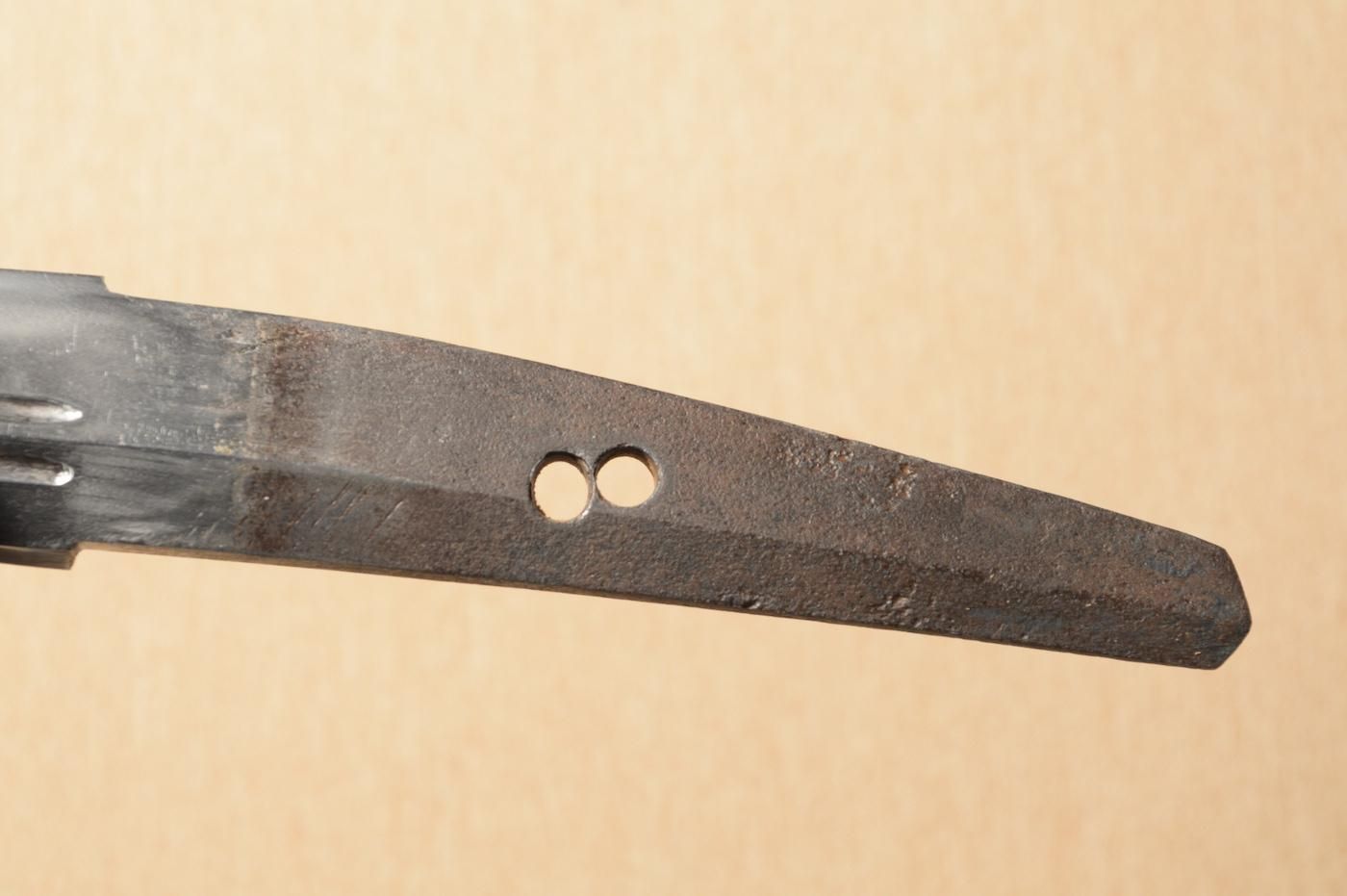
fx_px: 4767
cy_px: 448
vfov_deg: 10.7
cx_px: 674
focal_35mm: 128
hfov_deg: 16.1
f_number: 11
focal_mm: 85
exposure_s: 1/2
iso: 400
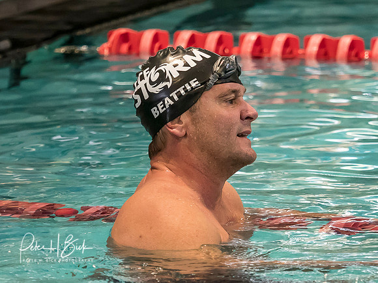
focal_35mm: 587
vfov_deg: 2.5
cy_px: 164
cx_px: 196
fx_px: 6410
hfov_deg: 3.4
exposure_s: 1/400
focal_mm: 135
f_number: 2.8
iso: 2000
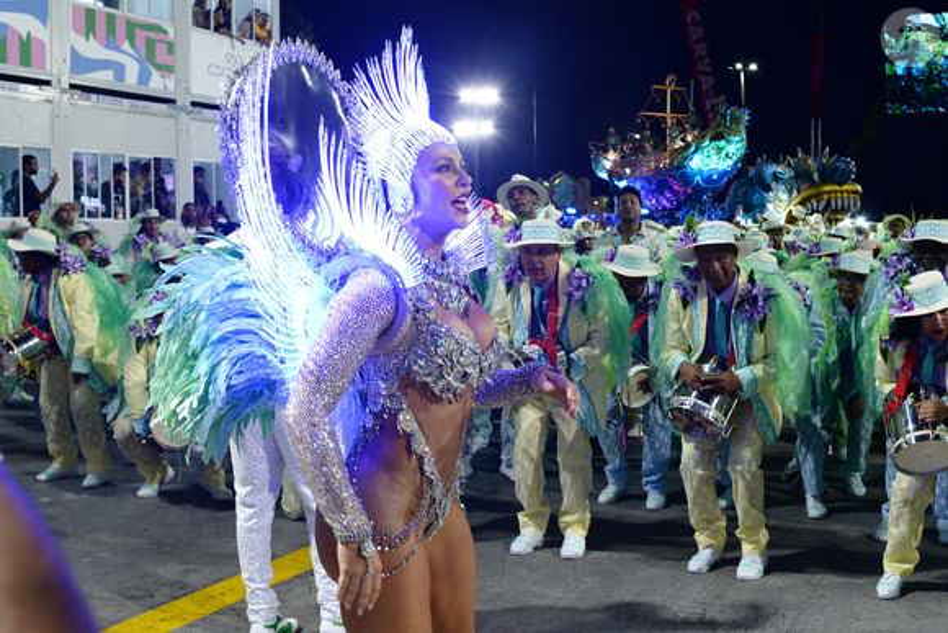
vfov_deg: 37.9
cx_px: 474
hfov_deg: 54.4
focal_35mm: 35
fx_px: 922
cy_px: 316
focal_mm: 35
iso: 2000
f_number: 5.6
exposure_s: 1/200
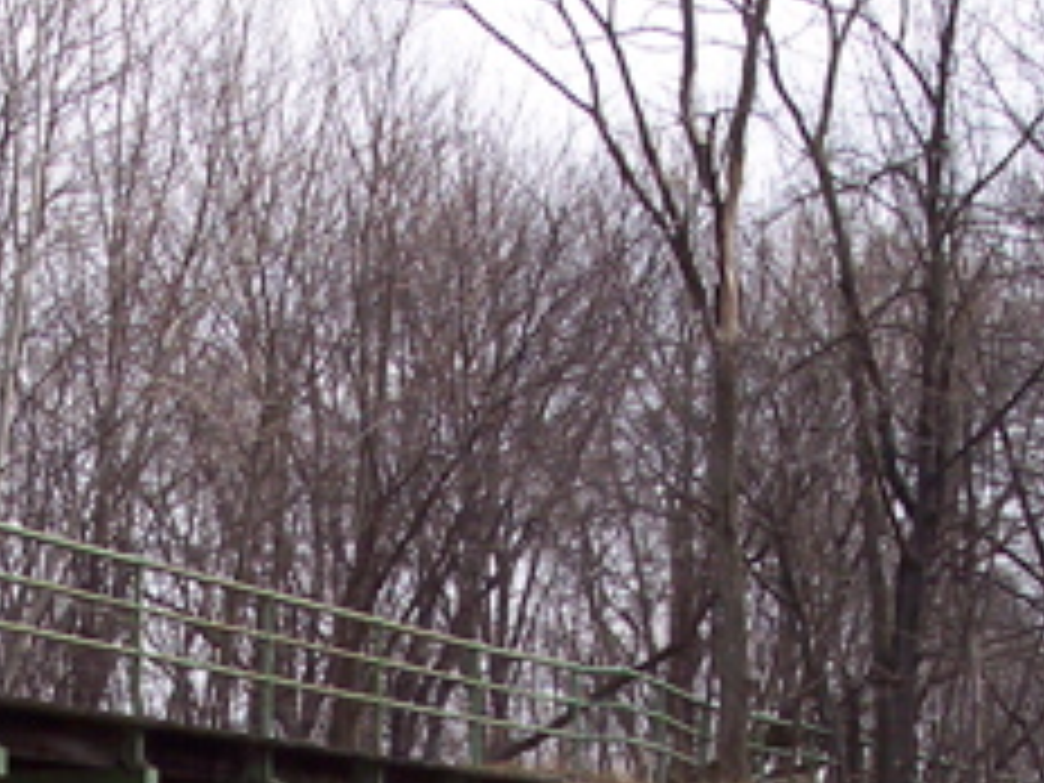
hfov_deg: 14.8
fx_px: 3951
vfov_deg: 10.9
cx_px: 50
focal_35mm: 131
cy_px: 1213
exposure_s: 1/500
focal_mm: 8
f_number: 4.8
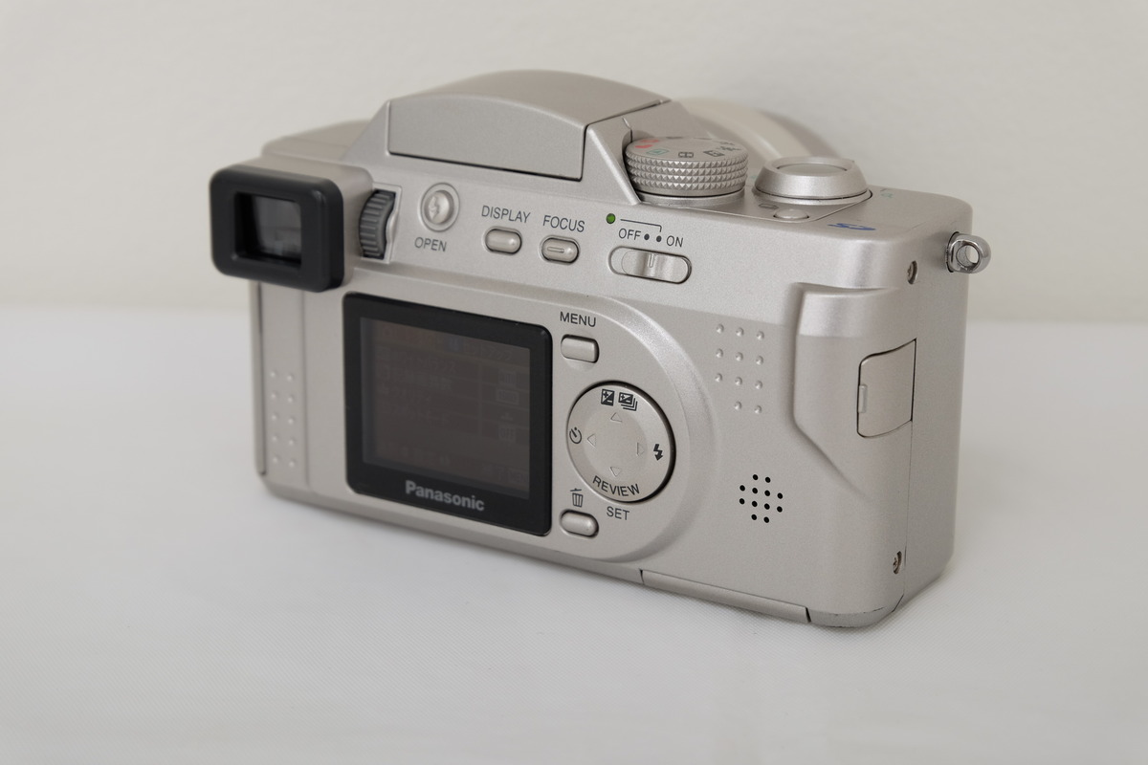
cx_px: 574
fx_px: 2391
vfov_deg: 18.2
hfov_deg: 27.0
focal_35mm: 75
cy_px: 382
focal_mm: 50
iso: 200
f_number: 8
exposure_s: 1/125
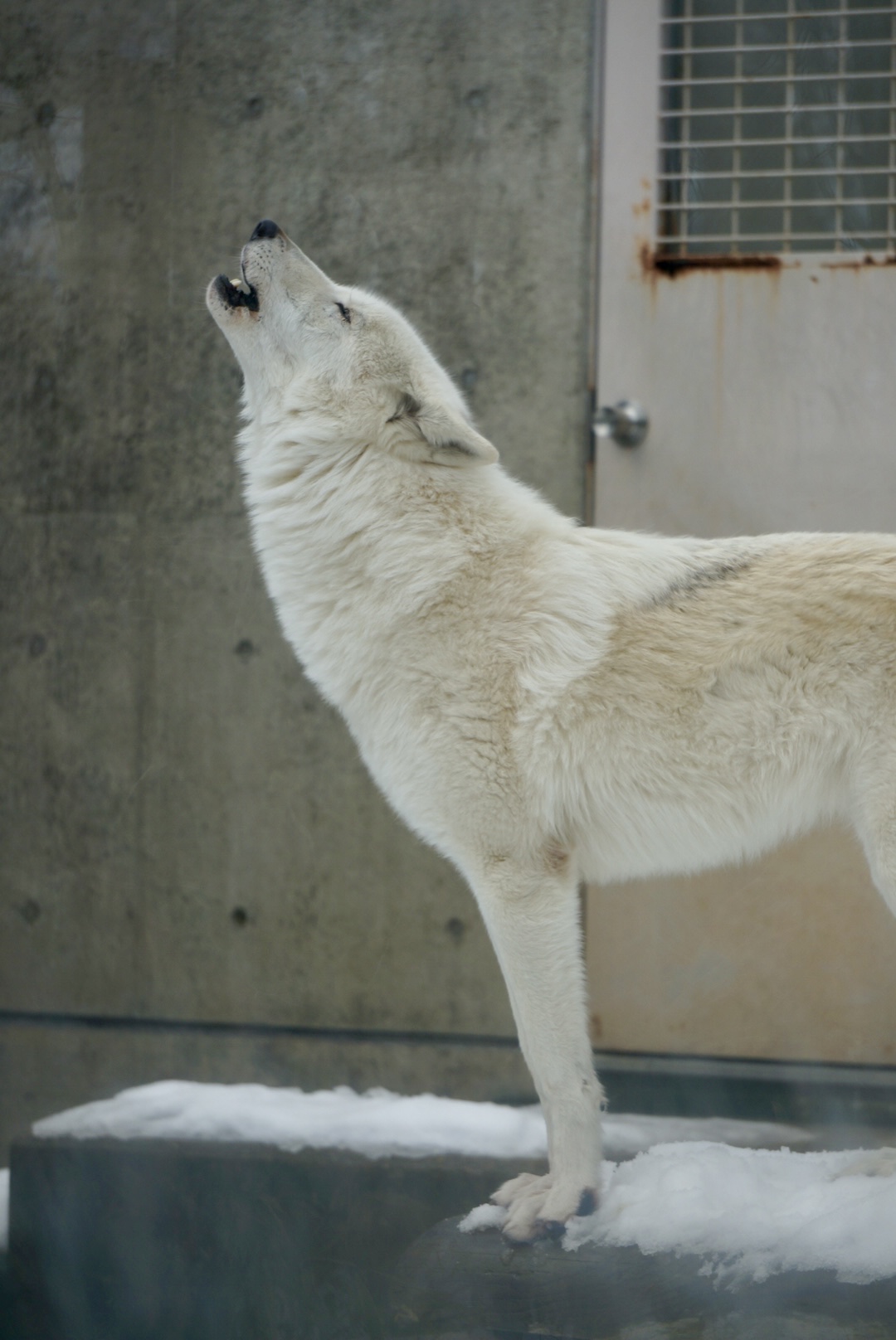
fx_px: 7770
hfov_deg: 6.6
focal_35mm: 208
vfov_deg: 9.9
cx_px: 448
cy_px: 670
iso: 100
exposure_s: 1/250
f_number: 6.3
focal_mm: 139
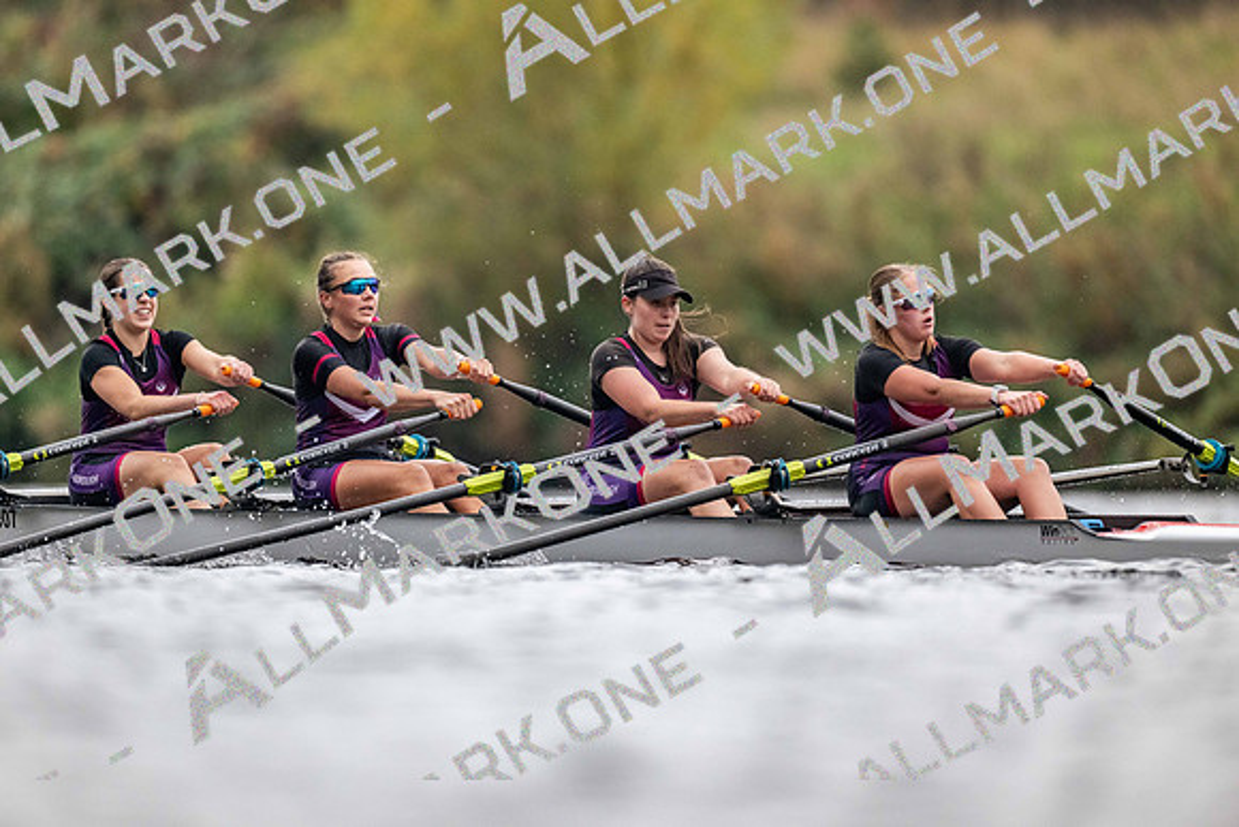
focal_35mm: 600
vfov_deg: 2.3
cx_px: 620
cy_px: 414
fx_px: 20654
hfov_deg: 3.4
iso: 3200
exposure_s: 1/2500
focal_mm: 600
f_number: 4
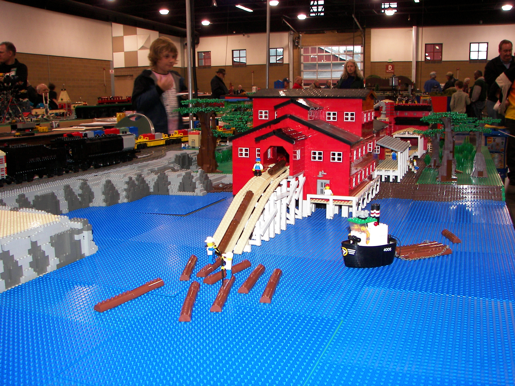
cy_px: 193
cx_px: 258
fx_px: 536
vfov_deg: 39.7
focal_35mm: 36
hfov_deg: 51.4
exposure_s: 1/30
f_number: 2.8
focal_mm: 6
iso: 100
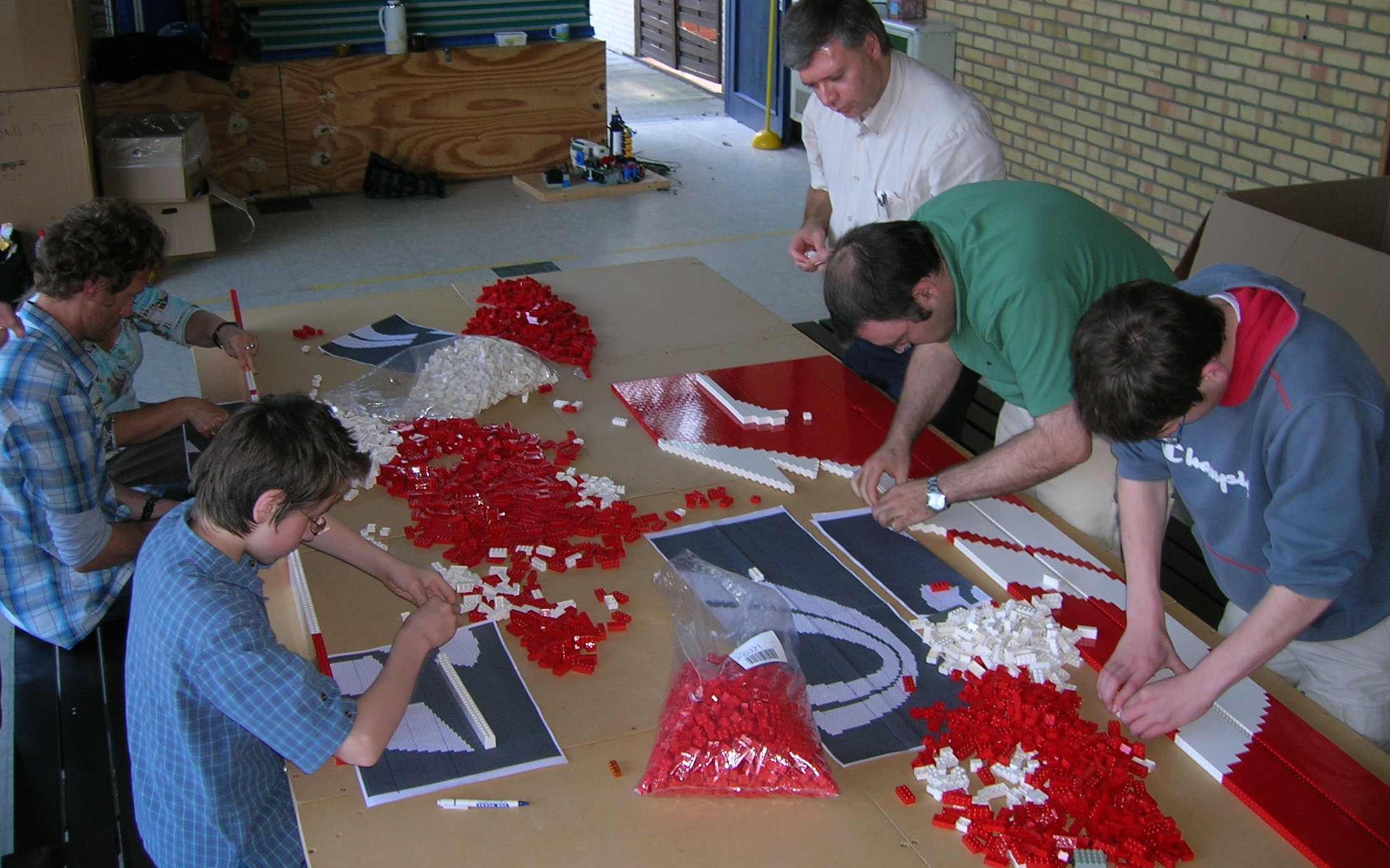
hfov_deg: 52.7
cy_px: 387
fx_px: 1402
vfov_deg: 34.4
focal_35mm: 37
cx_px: 680
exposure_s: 1/30
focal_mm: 5.7
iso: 50
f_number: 2.9
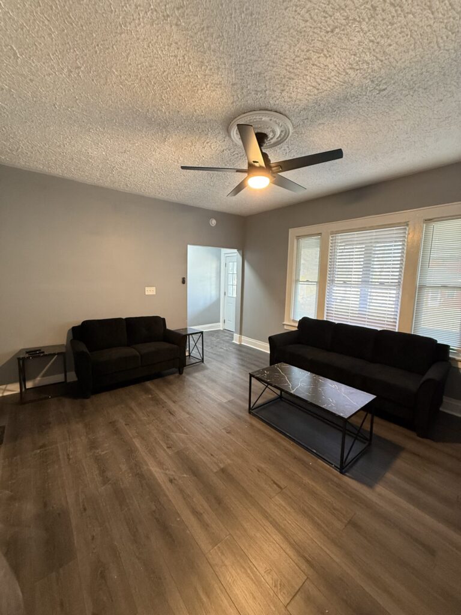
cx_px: 230
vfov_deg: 102.1
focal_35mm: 14
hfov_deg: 85.7
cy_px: 308
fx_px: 249
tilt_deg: -8.0
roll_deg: -0.6
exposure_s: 1/59
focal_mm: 2.22
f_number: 2.2
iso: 400
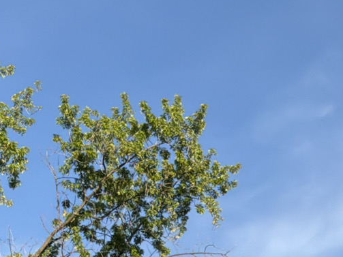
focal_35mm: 191
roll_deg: +1.2
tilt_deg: +26.3
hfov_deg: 10.2
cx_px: 370
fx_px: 1892
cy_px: 153
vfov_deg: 7.8
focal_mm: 6.76
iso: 64
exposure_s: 1/2976
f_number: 1.78
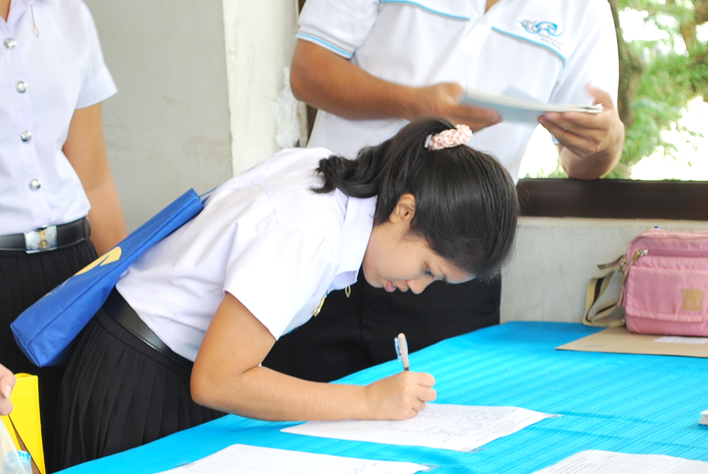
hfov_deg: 18.6
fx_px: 2160
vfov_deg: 12.5
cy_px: 312
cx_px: 298
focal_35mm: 110
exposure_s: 1/15
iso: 200
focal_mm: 55
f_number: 5.6
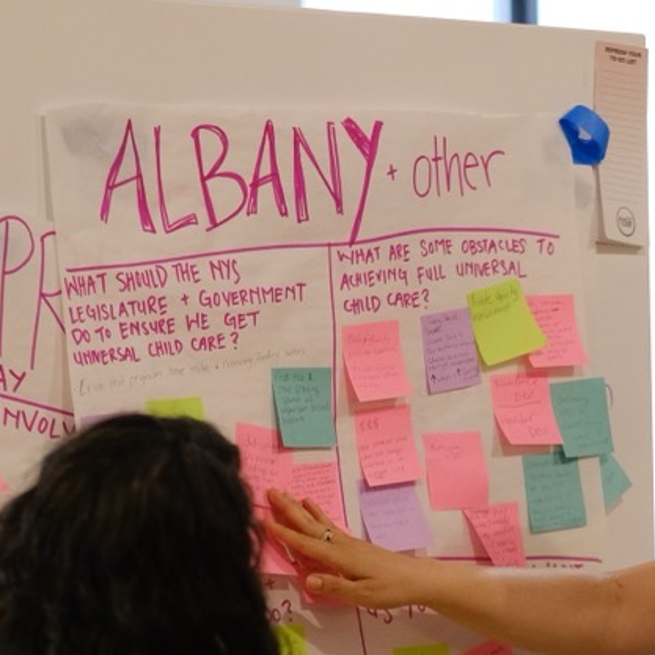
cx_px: 624
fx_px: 5502
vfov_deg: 6.8
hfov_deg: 6.8
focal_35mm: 257
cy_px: 605
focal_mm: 56
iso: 1250
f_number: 1.8
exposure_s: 1/125
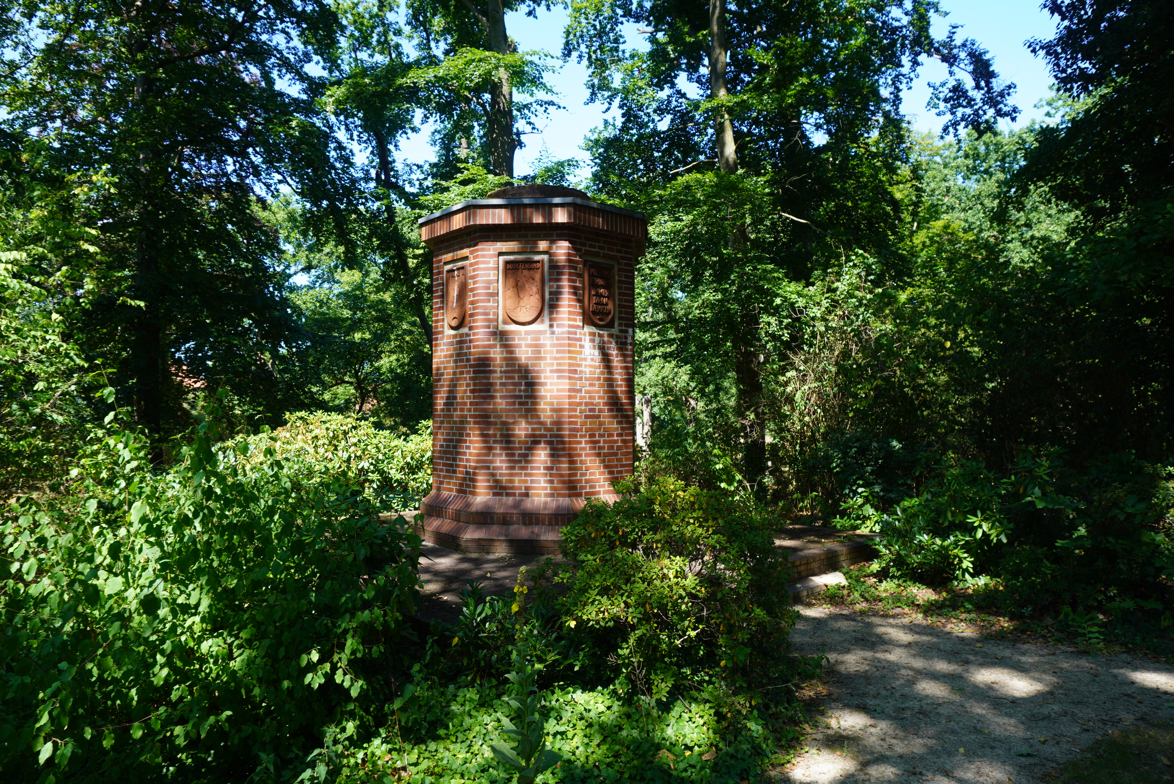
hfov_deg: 73.7
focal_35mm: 24
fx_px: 783
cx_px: 587
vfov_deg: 53.2
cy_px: 392
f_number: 5.6
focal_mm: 16
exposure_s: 1/80
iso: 100
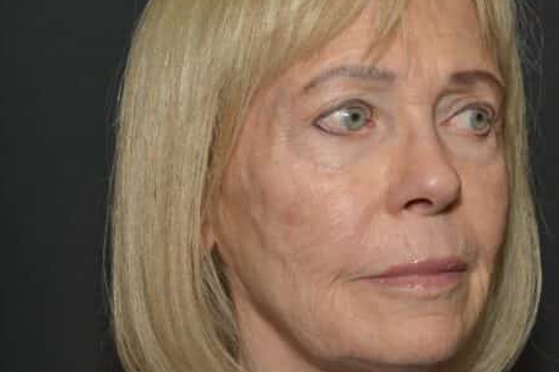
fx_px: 1568
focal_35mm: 101
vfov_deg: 13.6
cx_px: 398
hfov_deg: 20.1
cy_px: 185
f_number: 8
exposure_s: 1/125
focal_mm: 40
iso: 200
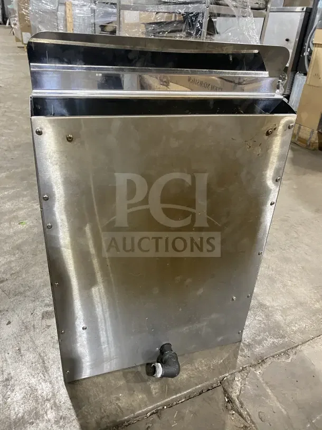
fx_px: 322
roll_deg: -4.6
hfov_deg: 53.1
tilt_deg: -29.9
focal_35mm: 26
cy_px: 215
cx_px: 161
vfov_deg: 67.3
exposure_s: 1/60
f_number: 1.8
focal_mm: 4.25
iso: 400
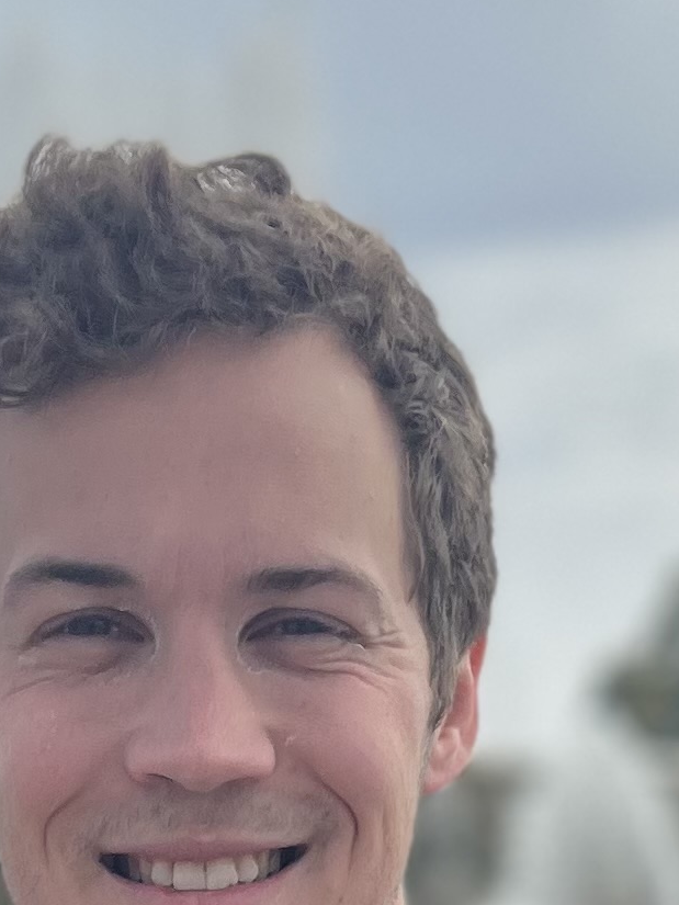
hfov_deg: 11.7
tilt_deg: -8.2
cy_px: 1449
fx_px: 3321
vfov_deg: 14.3
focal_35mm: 127
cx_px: 409
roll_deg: +0.4
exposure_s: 1/5076
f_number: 1.6
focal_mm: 5.1
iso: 50
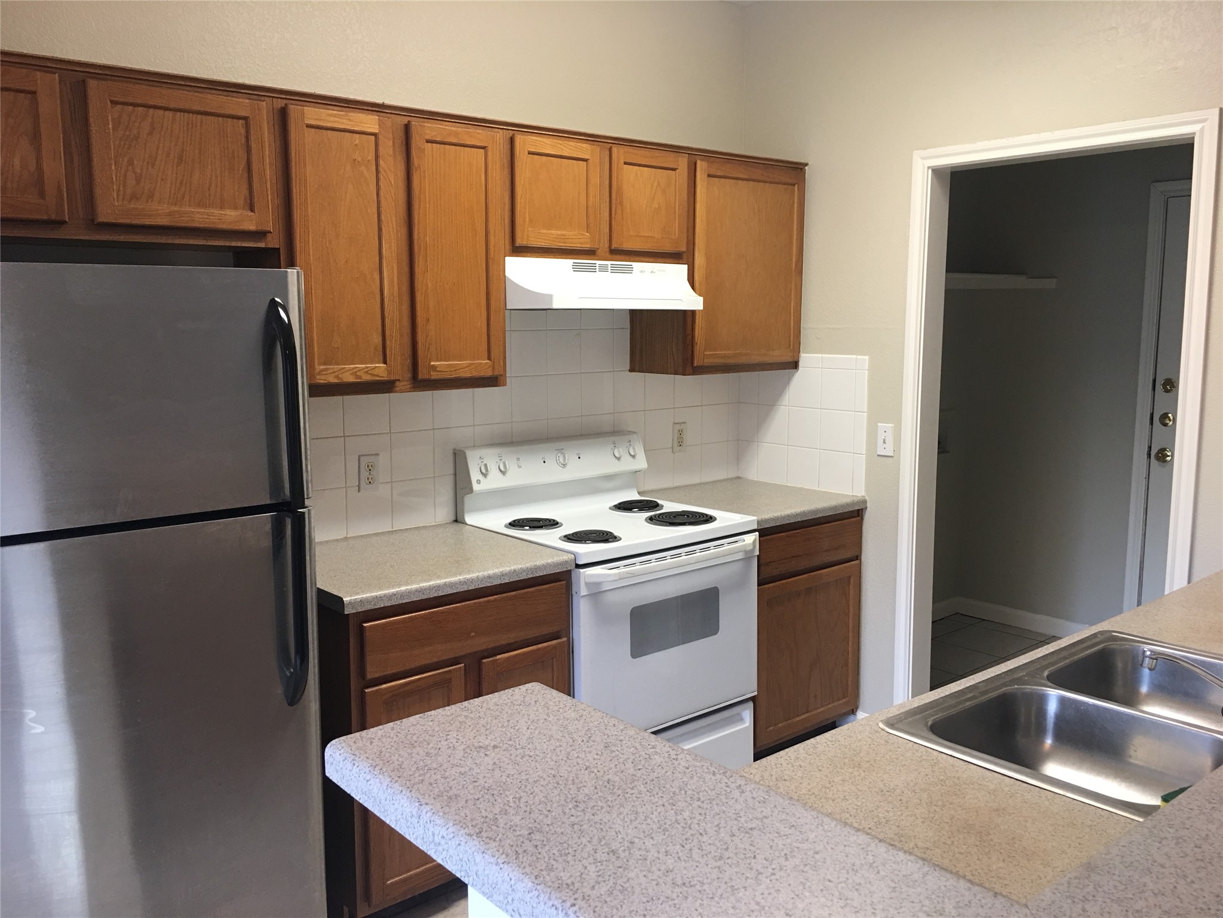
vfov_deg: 48.2
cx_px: 612
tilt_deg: -6.2
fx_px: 1025
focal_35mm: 29
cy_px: 459
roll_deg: +0.9
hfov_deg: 61.7
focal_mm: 4.15
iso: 40
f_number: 2.2
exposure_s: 1/30
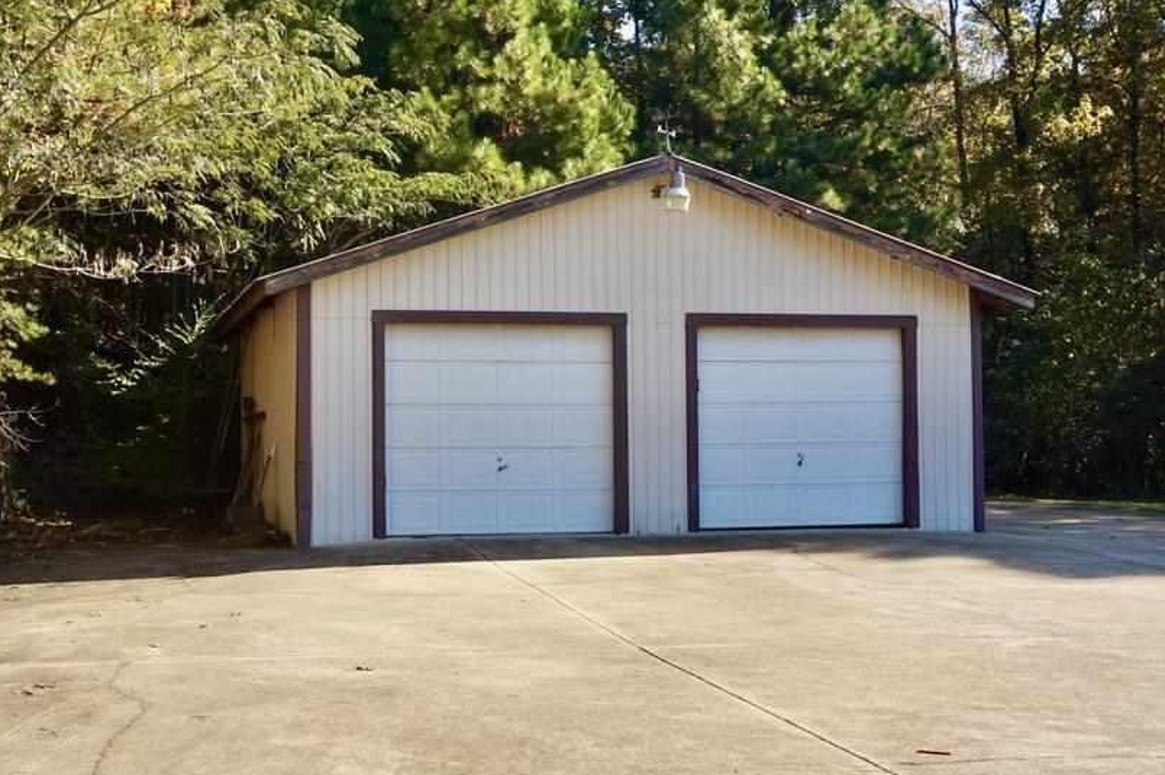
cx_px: 517
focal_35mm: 51
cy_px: 382
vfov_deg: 26.6
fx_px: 1639
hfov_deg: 39.1
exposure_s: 1/80
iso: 100
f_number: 10
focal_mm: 25
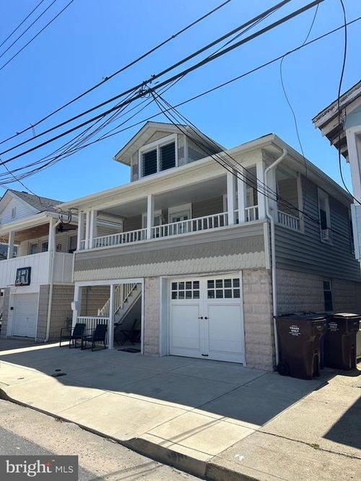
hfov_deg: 56.8
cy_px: 240
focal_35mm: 24
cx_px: 180
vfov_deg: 71.6
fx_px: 334
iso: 80
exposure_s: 1/5000
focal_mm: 6.86
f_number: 1.78
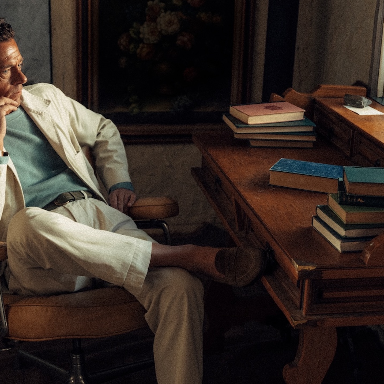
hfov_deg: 23.7
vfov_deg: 23.7
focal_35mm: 73
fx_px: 916
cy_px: 192
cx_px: 195
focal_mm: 38
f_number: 3.2
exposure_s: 1/200
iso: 800
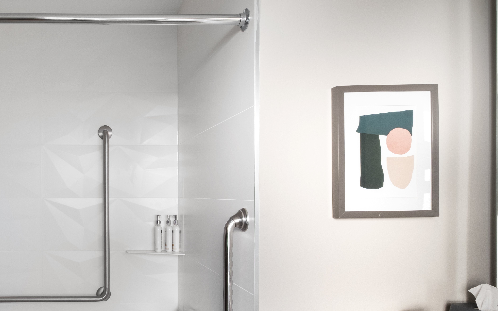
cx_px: 79
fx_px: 380
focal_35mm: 28
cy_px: 225
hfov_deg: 59.6
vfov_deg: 43.4
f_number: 10
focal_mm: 10
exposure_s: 1/8
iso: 200
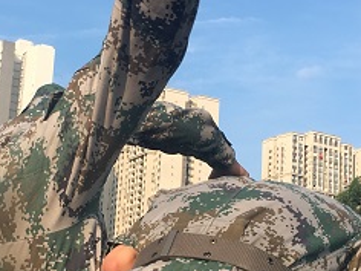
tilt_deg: +14.0
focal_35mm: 86
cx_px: 142
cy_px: 178
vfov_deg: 17.1
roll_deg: -3.5
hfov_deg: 22.7
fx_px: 897
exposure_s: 1/1054
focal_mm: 4.15
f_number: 2.2
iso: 25
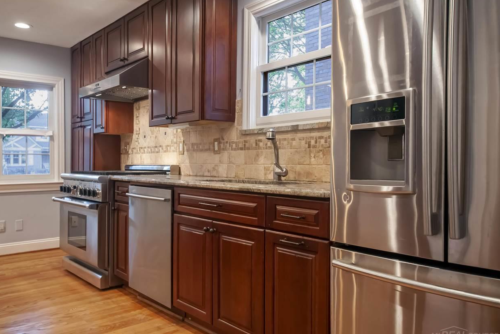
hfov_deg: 65.5
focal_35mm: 28
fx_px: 389
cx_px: 245
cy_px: 169
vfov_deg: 46.4
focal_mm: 18
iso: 800
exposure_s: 1/6
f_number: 5.6
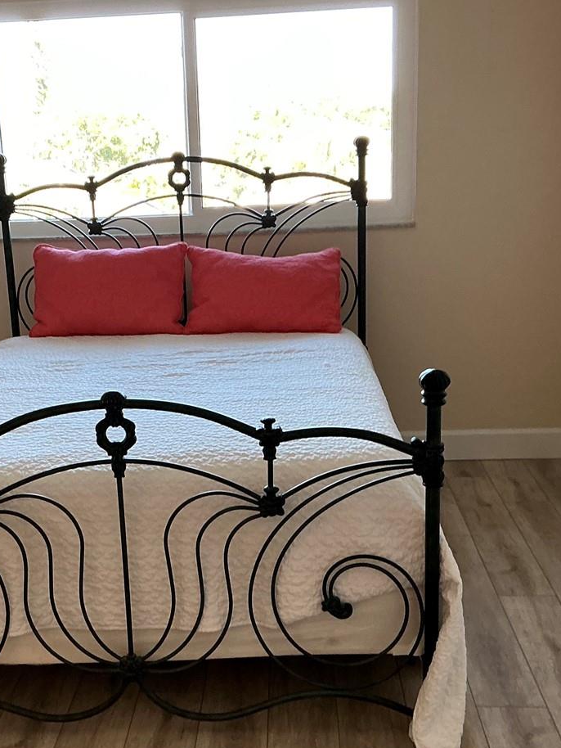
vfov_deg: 38.8
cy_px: 438
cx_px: 190
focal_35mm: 49
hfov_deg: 29.5
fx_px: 1058
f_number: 1.8
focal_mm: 3
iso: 64
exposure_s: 1/60
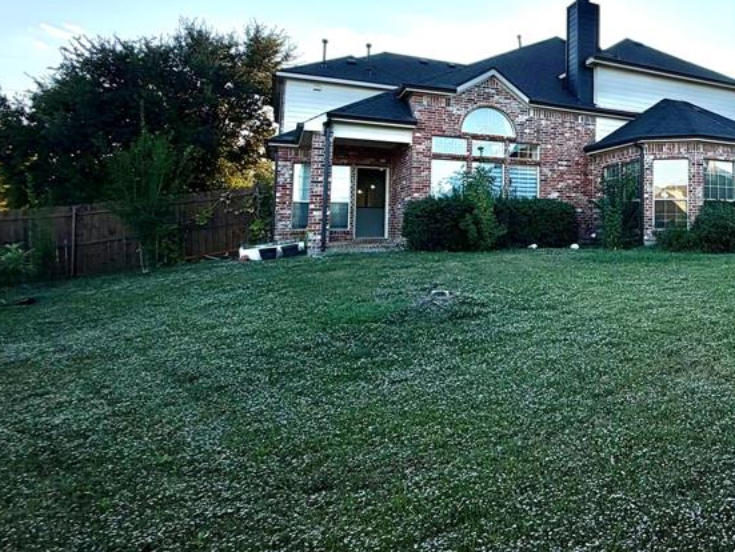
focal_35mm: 26
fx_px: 552
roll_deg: +1.4
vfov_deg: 52.0
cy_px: 177
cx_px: 626
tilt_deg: +5.4
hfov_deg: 59.8
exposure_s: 1/770
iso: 32
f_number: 2.2
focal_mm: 2.22
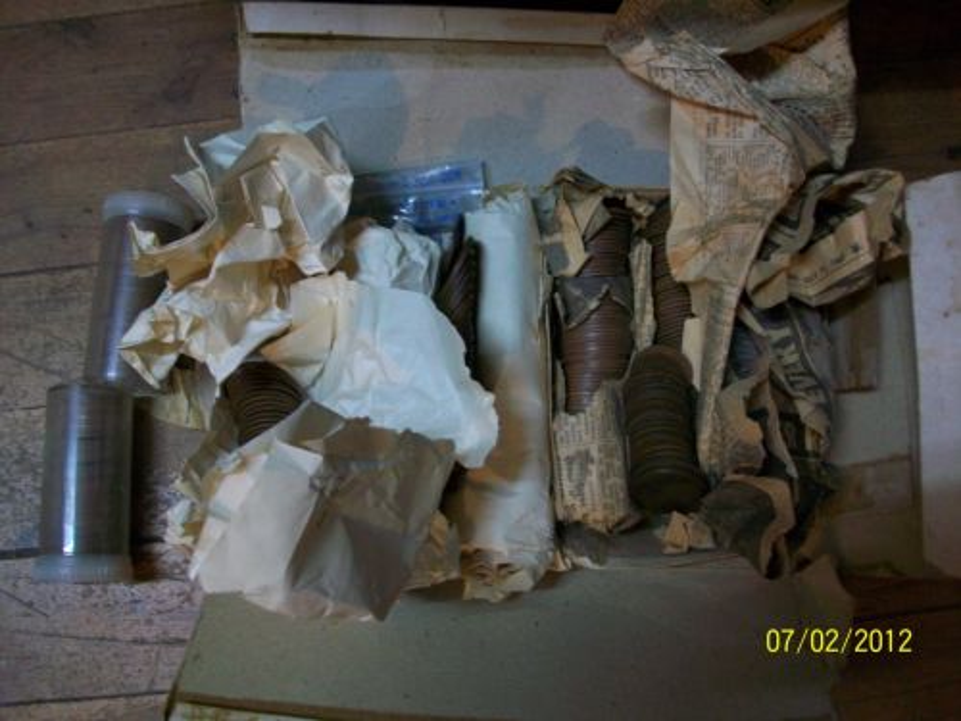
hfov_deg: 56.8
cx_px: 480
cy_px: 360
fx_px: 888
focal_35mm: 32
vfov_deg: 44.2
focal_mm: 5.7
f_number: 2.8
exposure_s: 1/8
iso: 160
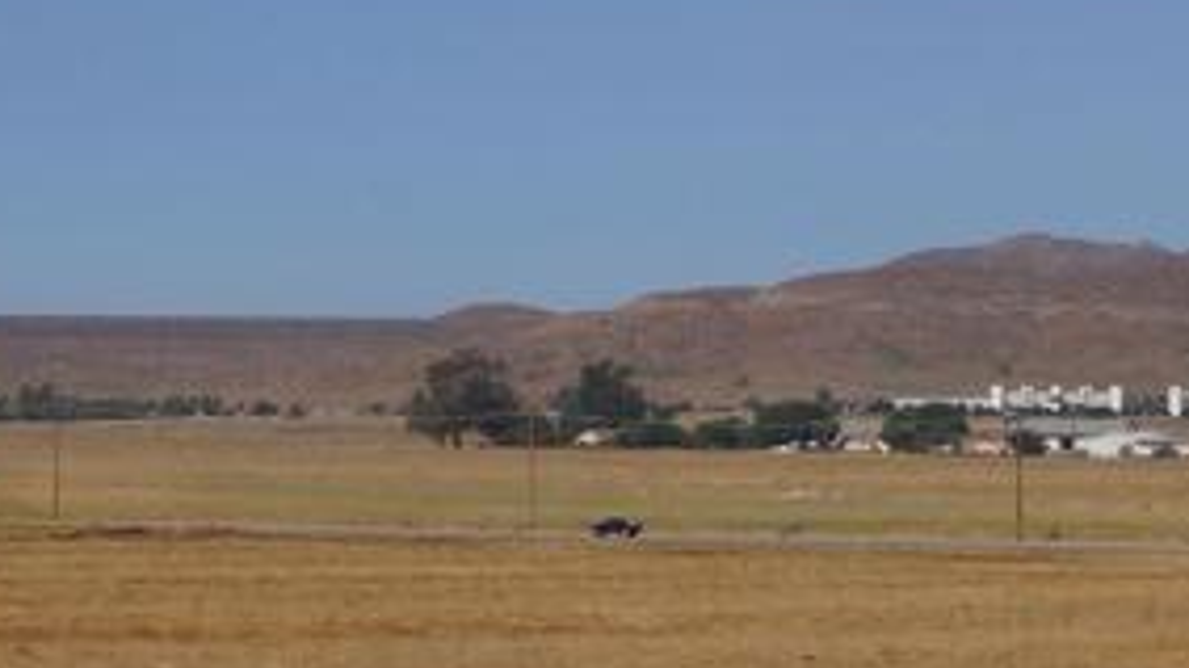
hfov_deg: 13.4
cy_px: 500
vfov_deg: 7.6
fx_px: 5011
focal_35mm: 159
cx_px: 1017
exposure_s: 1/160
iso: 100
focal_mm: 28
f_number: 16
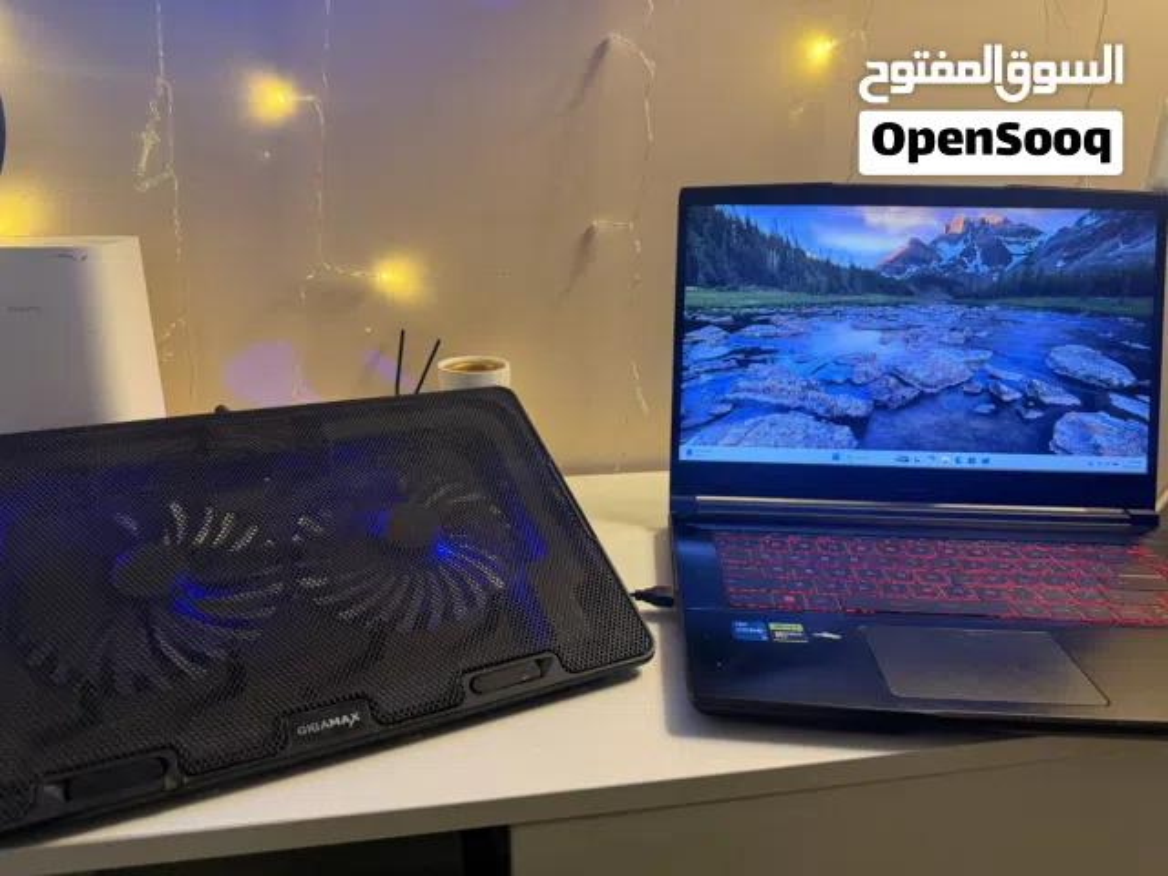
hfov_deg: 71.6
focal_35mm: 24
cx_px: 584
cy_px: 438
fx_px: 810
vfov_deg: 56.8
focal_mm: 6.76
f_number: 1.78
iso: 500
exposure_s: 1/60
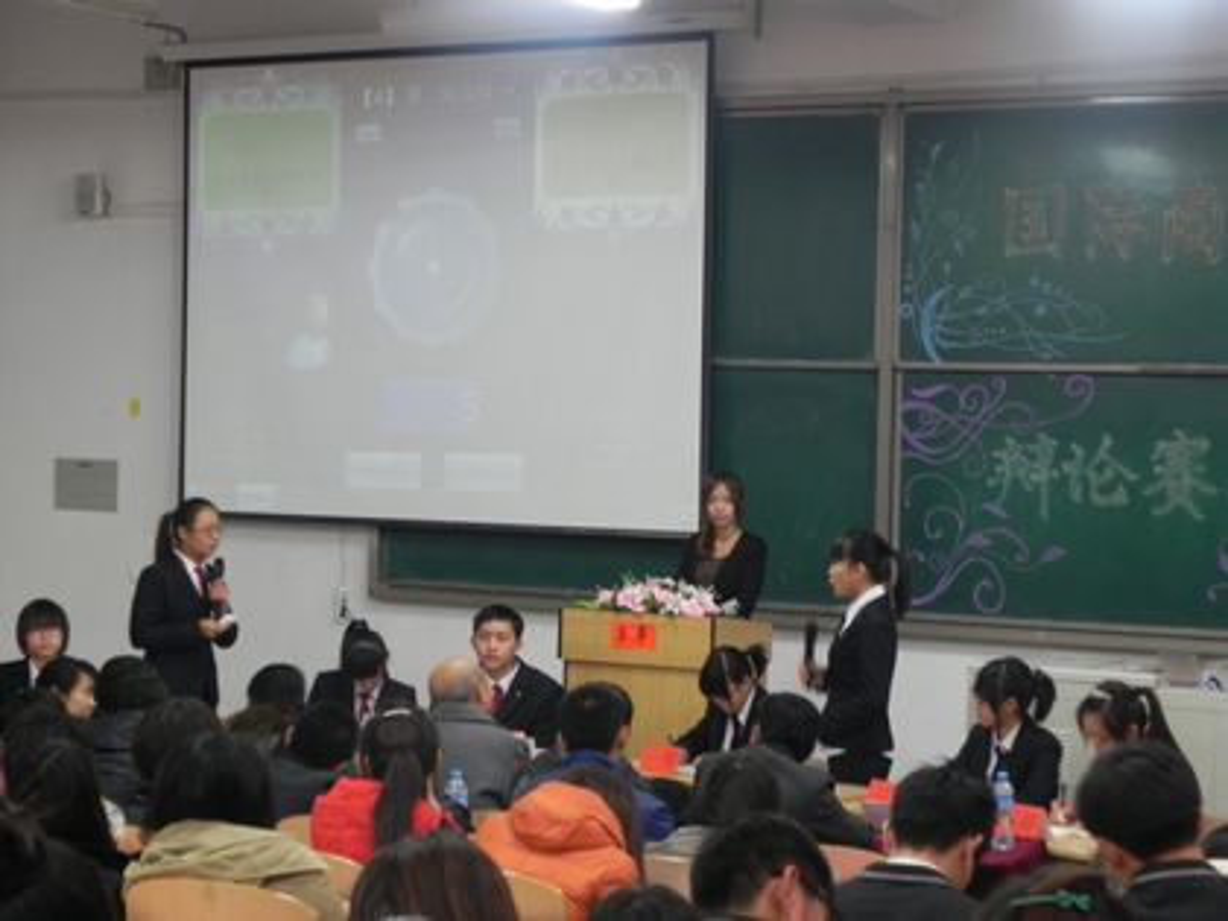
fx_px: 2661
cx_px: 614
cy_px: 460
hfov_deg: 26.0
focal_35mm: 75
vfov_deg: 19.6
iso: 400
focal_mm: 13.4
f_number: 4
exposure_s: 1/14
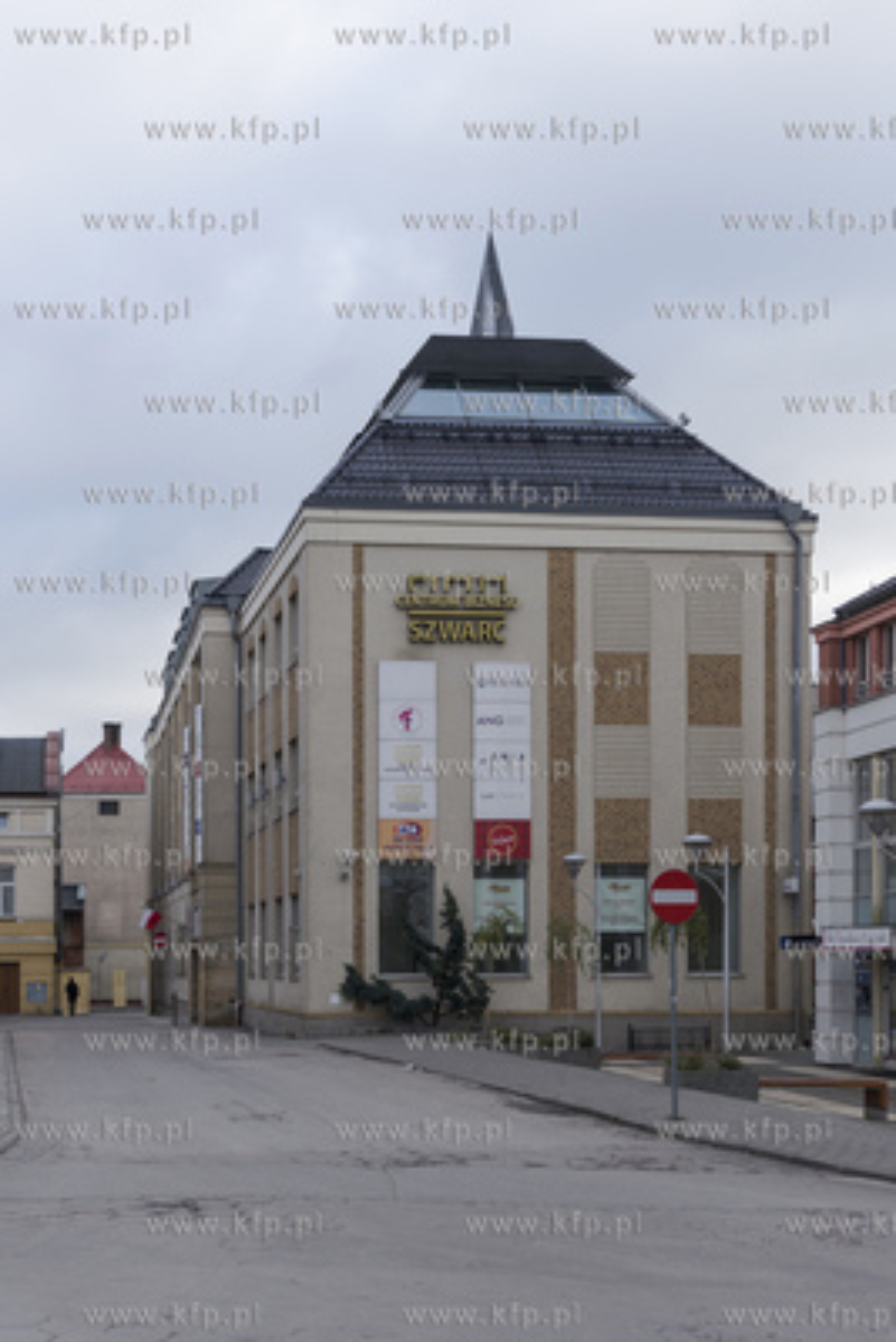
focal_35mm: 42
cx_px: 448
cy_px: 671
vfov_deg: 46.4
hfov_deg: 31.9
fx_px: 1567
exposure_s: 1/2000
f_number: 3.2
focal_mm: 42
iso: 400
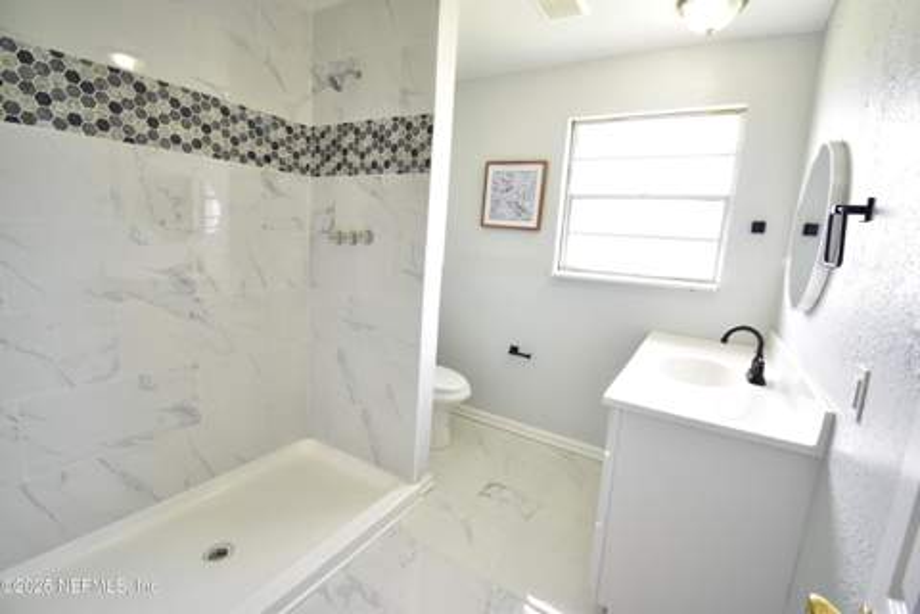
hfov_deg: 100.4
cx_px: 460
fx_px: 383
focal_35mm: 15
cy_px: 307
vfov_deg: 77.3
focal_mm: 10
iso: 320
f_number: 4.5
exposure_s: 1/30
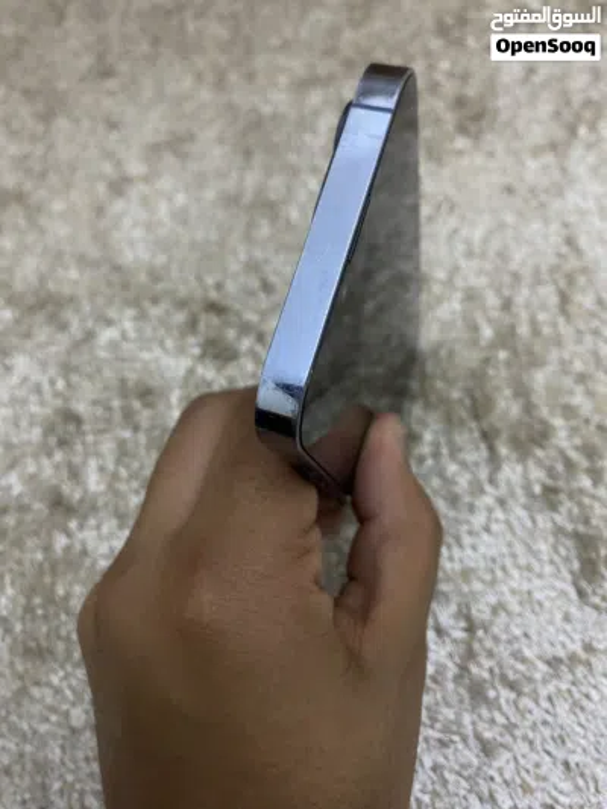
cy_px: 404
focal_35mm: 25
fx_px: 584
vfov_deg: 69.4
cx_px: 304
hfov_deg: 54.9
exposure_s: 1/25
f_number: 1.8
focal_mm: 4.25
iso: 500
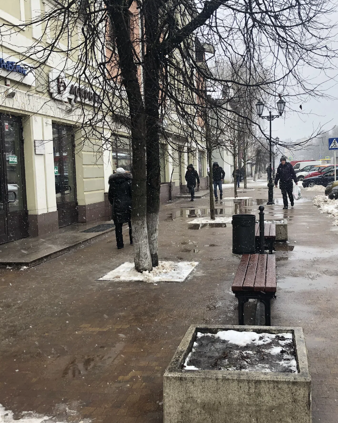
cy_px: 212
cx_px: 208
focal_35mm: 37
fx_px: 463
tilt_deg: -5.0
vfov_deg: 49.1
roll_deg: +1.7
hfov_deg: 39.9
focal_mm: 3.99
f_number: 1.8
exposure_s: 1/132
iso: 20
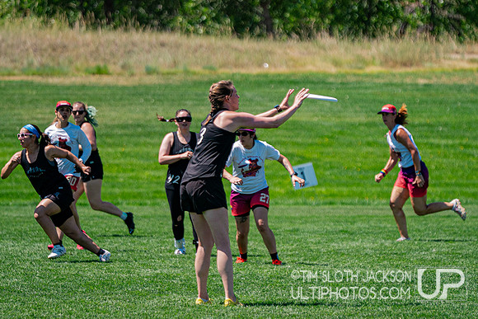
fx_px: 4502
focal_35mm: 339
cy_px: 162
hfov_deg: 6.1
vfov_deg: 4.1
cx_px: 273
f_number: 2.8
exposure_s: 1/6400
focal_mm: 200
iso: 500
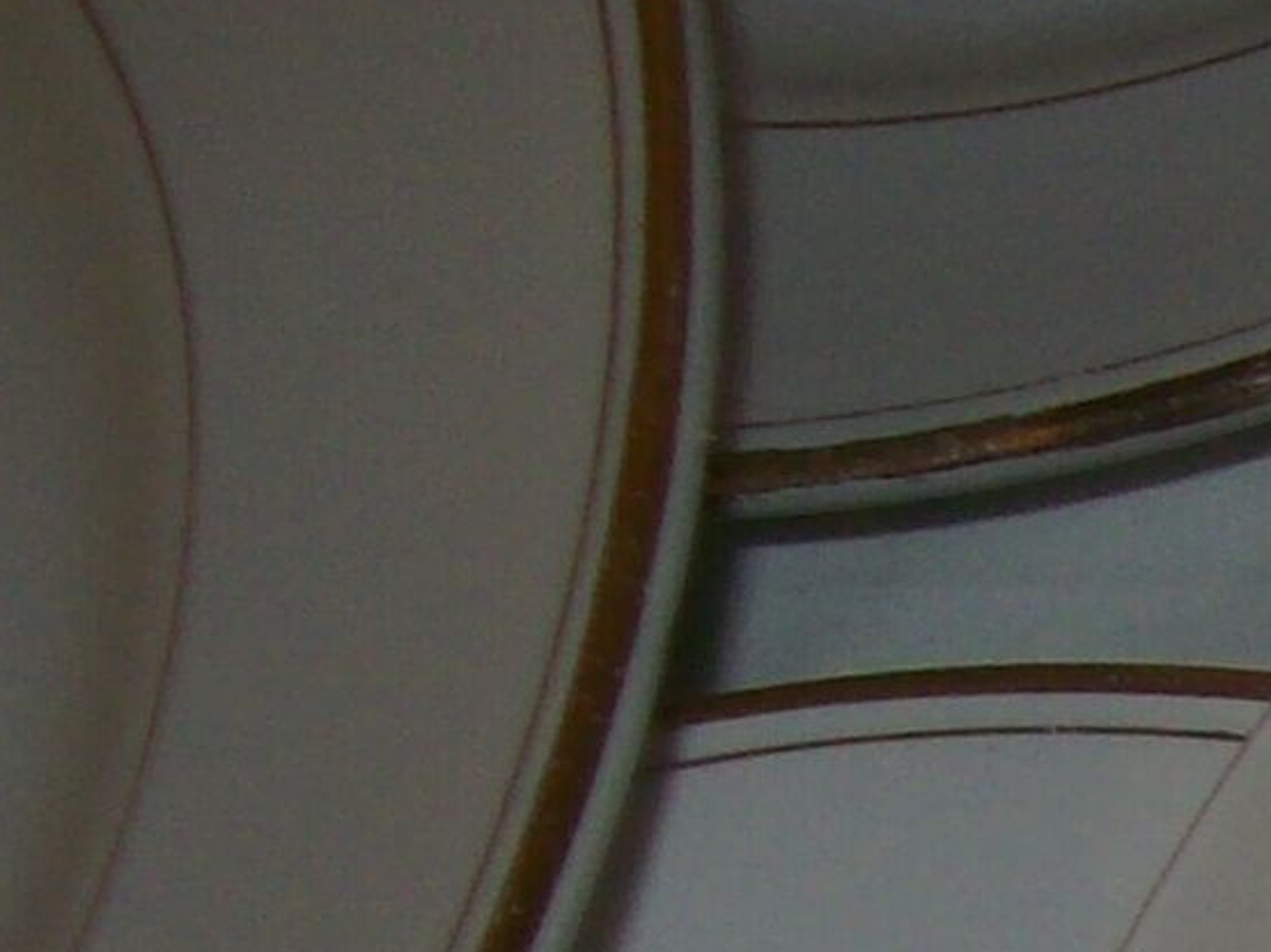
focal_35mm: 185
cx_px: 3129
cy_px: 2055
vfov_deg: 7.6
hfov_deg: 9.4
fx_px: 6790
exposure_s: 1/64
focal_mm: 6
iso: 80
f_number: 2.7
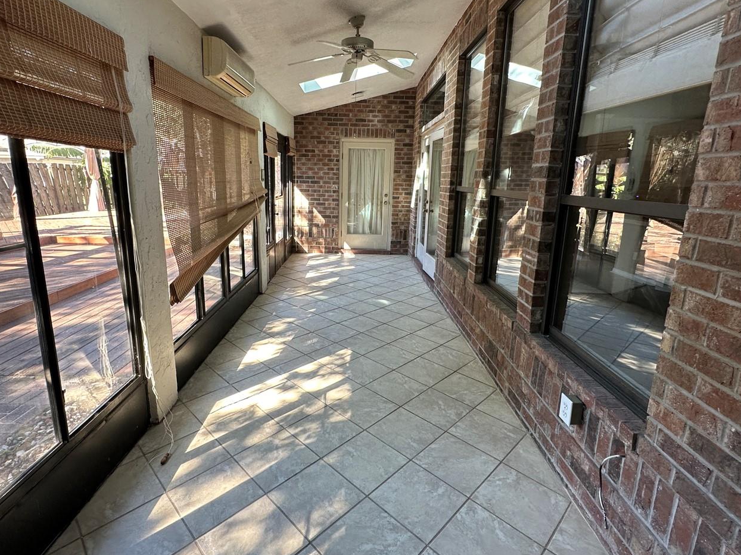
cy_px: 258
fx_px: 385
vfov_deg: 71.5
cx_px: 348
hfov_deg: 87.7
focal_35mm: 18
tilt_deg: -11.1
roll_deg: -1.7
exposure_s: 1/99
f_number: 2.2
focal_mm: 2.22
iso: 125
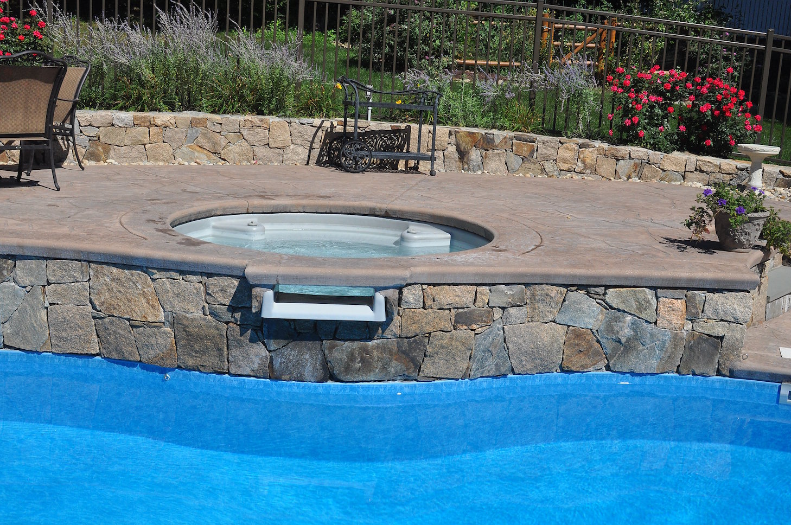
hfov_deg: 46.5
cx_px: 396
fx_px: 922
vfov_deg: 31.8
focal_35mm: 42
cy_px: 262
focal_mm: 28
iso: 640
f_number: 14
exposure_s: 1/800
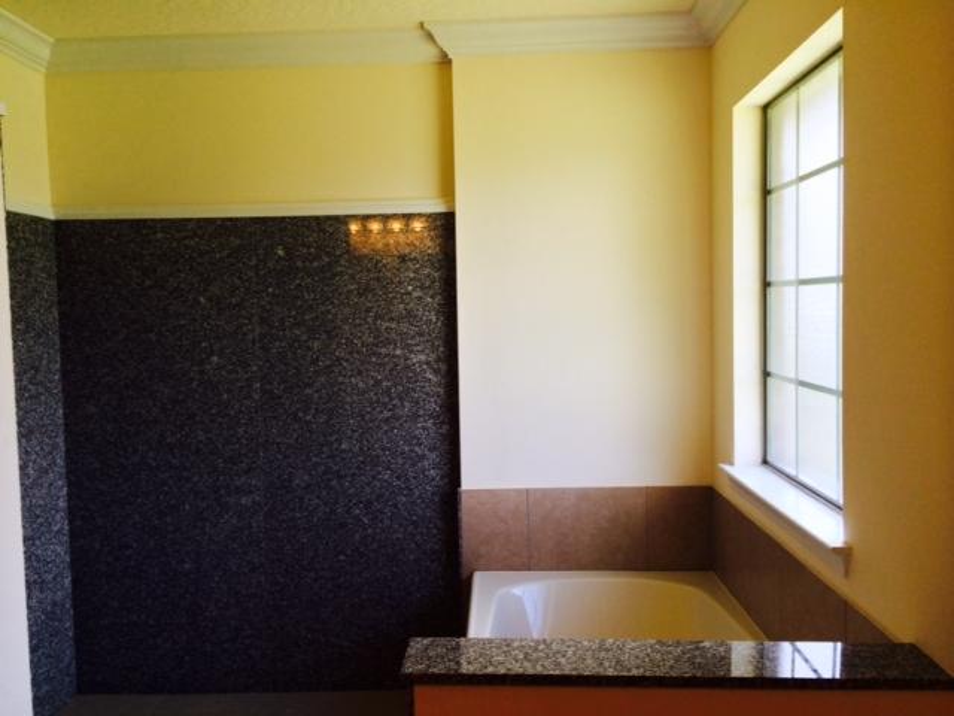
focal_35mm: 30
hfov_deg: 60.0
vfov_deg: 46.8
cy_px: 358
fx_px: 827
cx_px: 477
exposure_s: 1/120
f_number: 2.2
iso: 64
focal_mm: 4.12
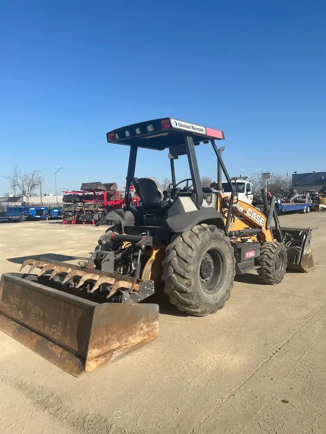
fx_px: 326
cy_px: 217
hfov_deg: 53.1
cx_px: 163
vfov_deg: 67.3
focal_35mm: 26
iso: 50
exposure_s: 1/4630
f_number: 1.5
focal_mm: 5.7
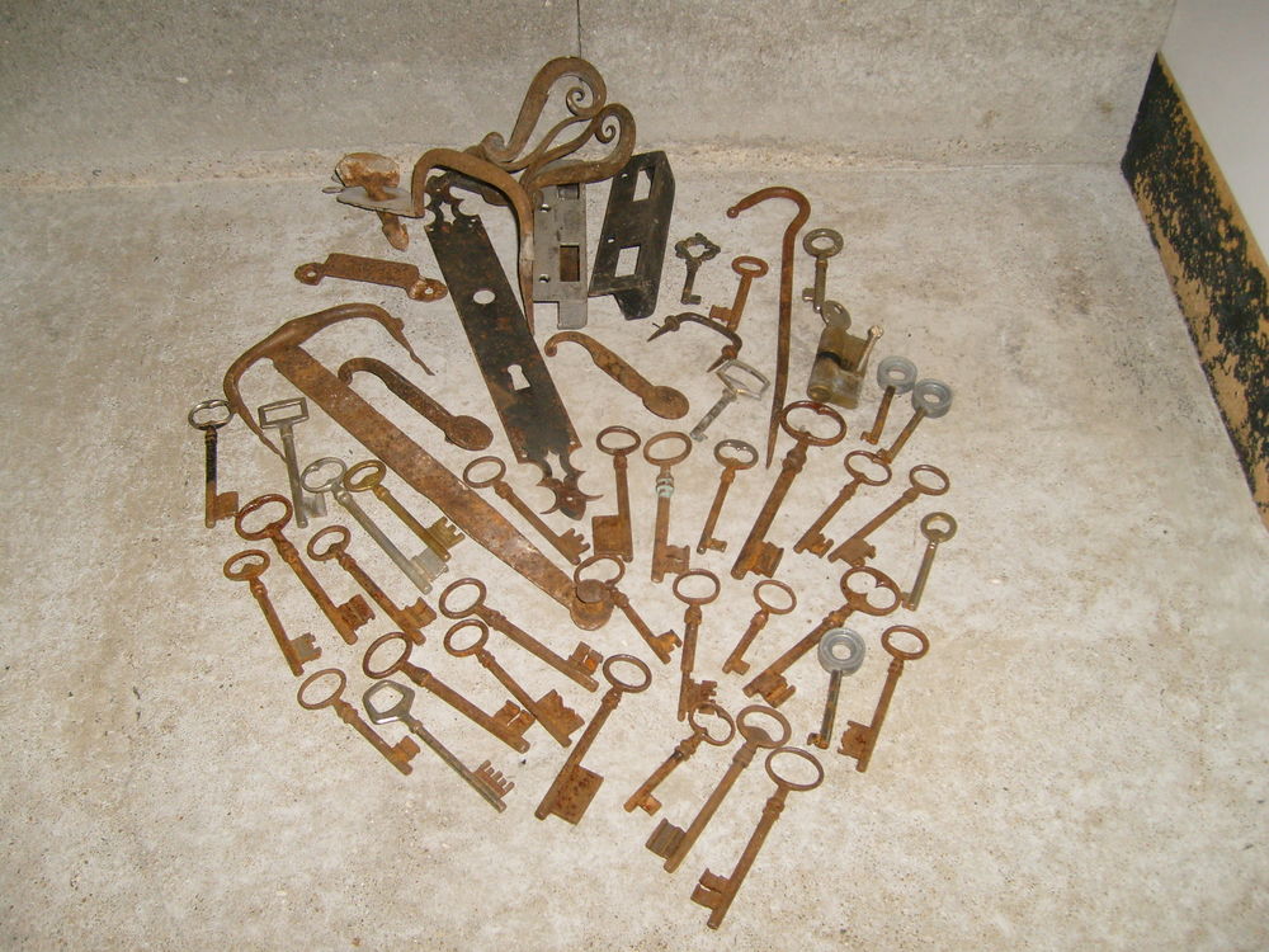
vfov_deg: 40.7
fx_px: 1283
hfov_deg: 52.6
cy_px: 476
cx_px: 634
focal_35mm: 35
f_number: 2.8
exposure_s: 1/45
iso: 100
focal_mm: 5.8
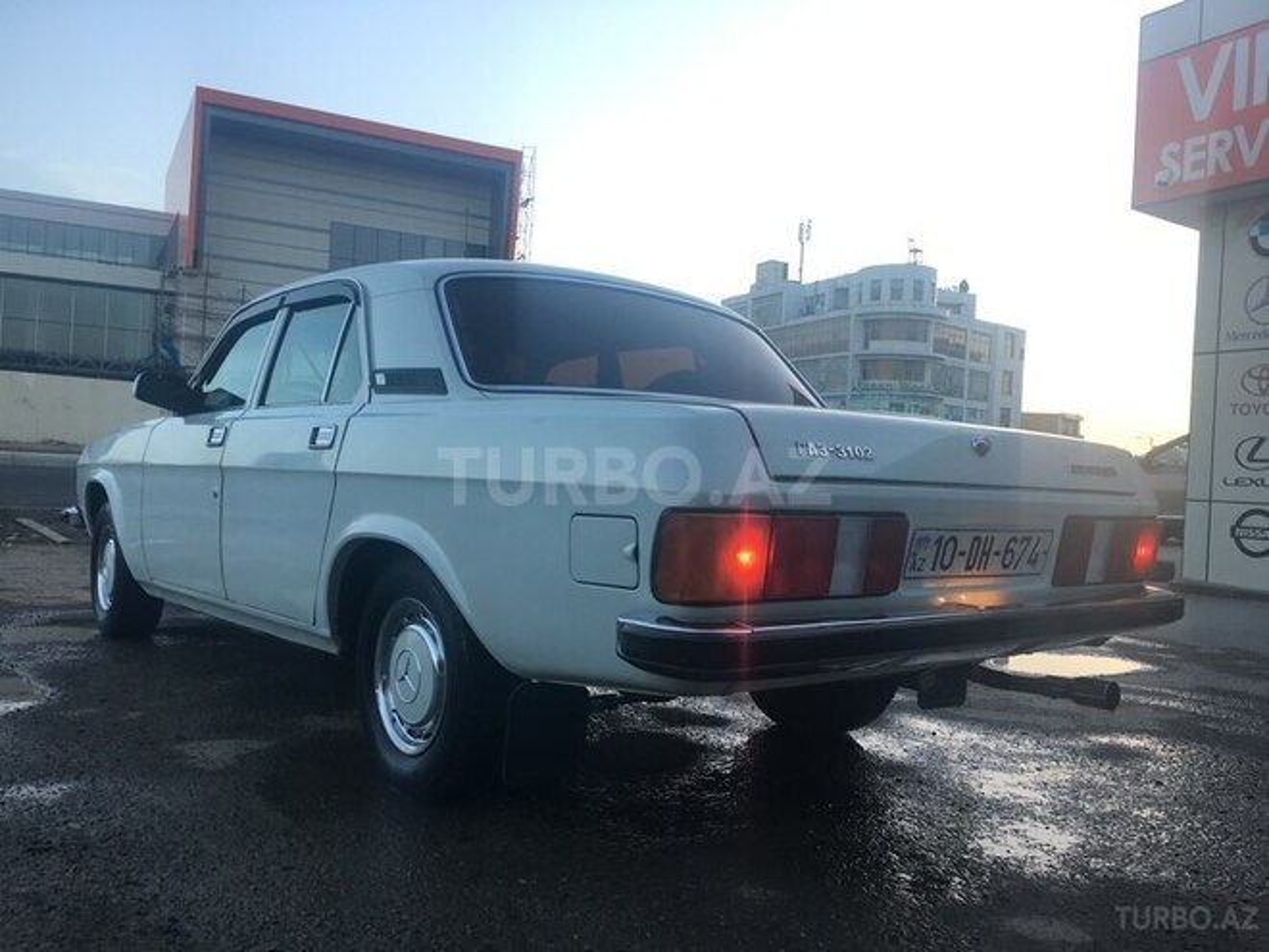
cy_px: 476
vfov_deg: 48.2
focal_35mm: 29
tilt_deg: +0.3
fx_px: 1063
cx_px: 634
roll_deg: -3.3
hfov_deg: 61.7
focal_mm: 4.15
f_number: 2.2
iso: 25
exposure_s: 1/100
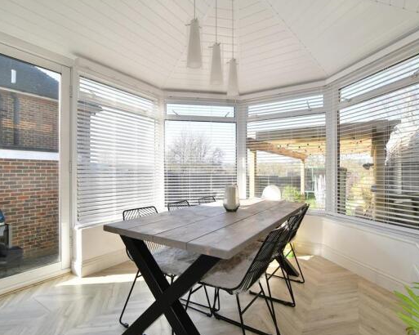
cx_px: 200
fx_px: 223
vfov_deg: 73.8
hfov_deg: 86.3
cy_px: 172
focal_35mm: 18
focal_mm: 10
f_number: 8
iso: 160
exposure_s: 1/60
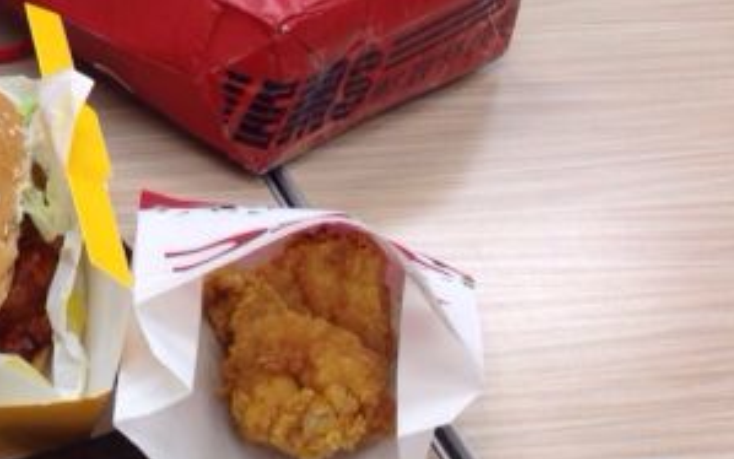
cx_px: -52
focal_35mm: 82
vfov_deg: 15.9
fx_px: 1641
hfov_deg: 23.8
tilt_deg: -35.2
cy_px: 286
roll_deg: -1.0
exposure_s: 1/30
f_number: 2.4
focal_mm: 4.12
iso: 50
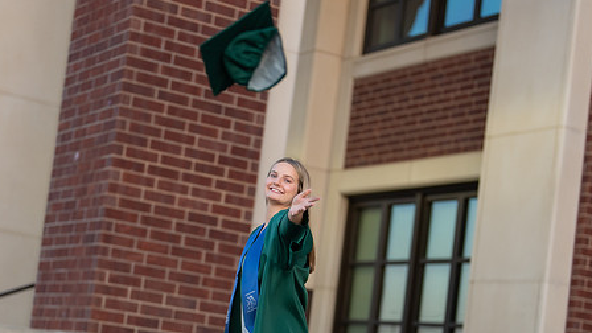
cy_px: 281
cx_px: 248
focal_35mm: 87
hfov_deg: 24.4
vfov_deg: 13.8
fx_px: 1366
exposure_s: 1/1000
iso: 320
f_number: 1.2
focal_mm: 50
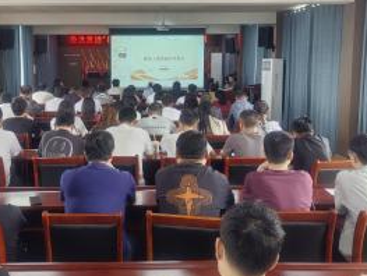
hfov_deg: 45.4
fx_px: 435
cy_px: 116
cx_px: 142
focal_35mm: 41
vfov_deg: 35.1
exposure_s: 1/100
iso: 80
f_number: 2
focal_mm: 5.72
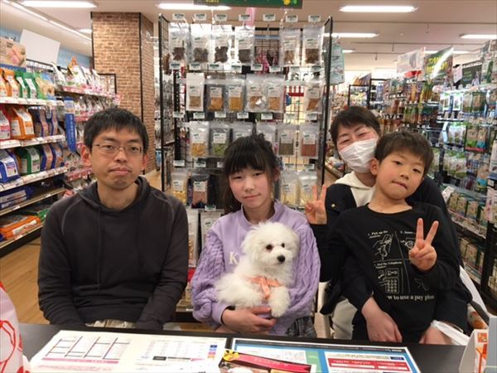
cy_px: 186
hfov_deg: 61.7
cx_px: 248
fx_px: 416
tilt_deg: -9.2
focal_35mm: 29
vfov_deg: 48.2
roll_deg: -0.6
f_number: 2.2
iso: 100
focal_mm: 4.15
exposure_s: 1/30
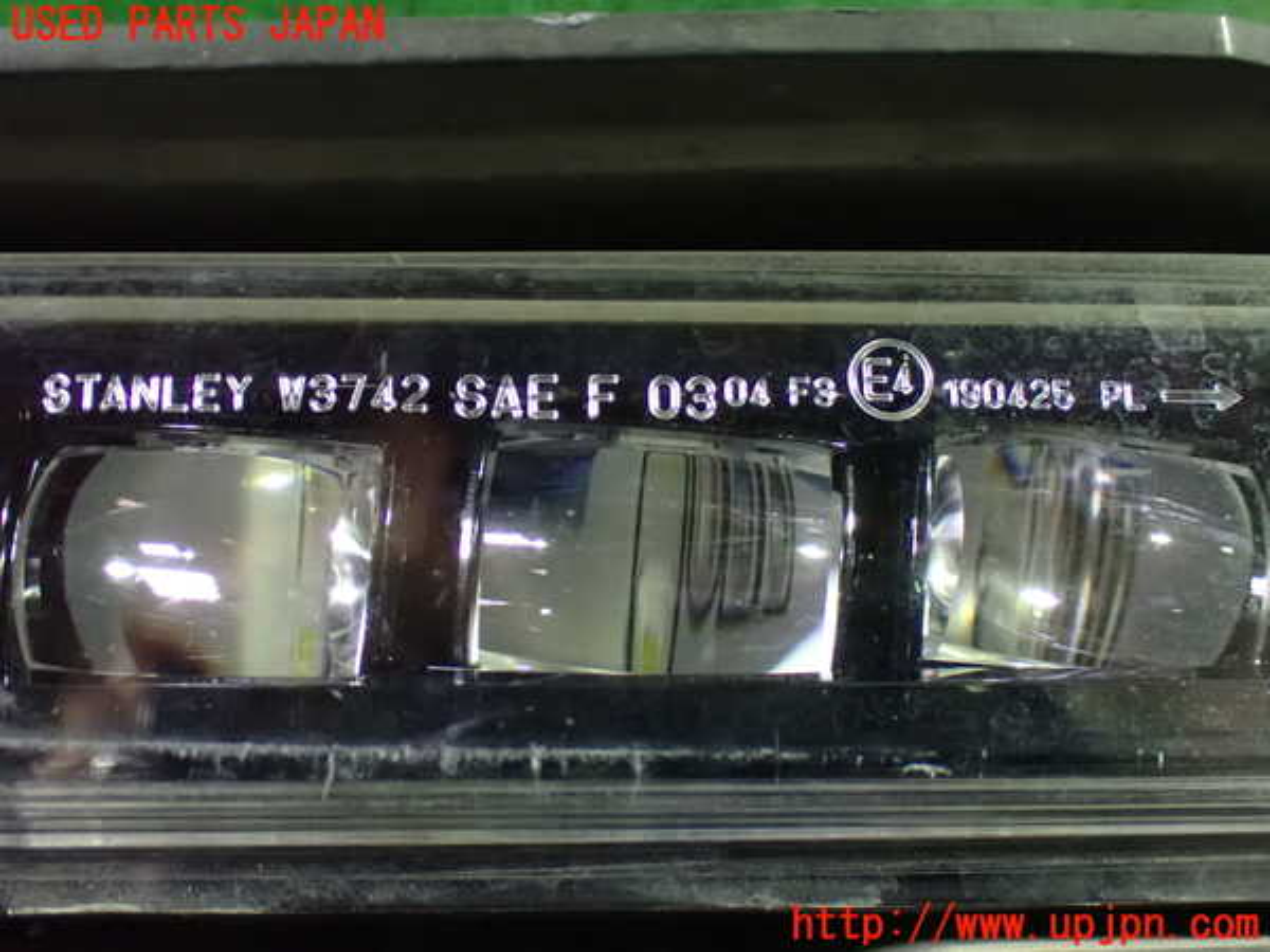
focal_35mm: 47
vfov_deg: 30.9
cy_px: 476
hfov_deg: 40.4
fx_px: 1724
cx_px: 635
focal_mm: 8.4
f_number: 3.1
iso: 1600
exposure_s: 1/50
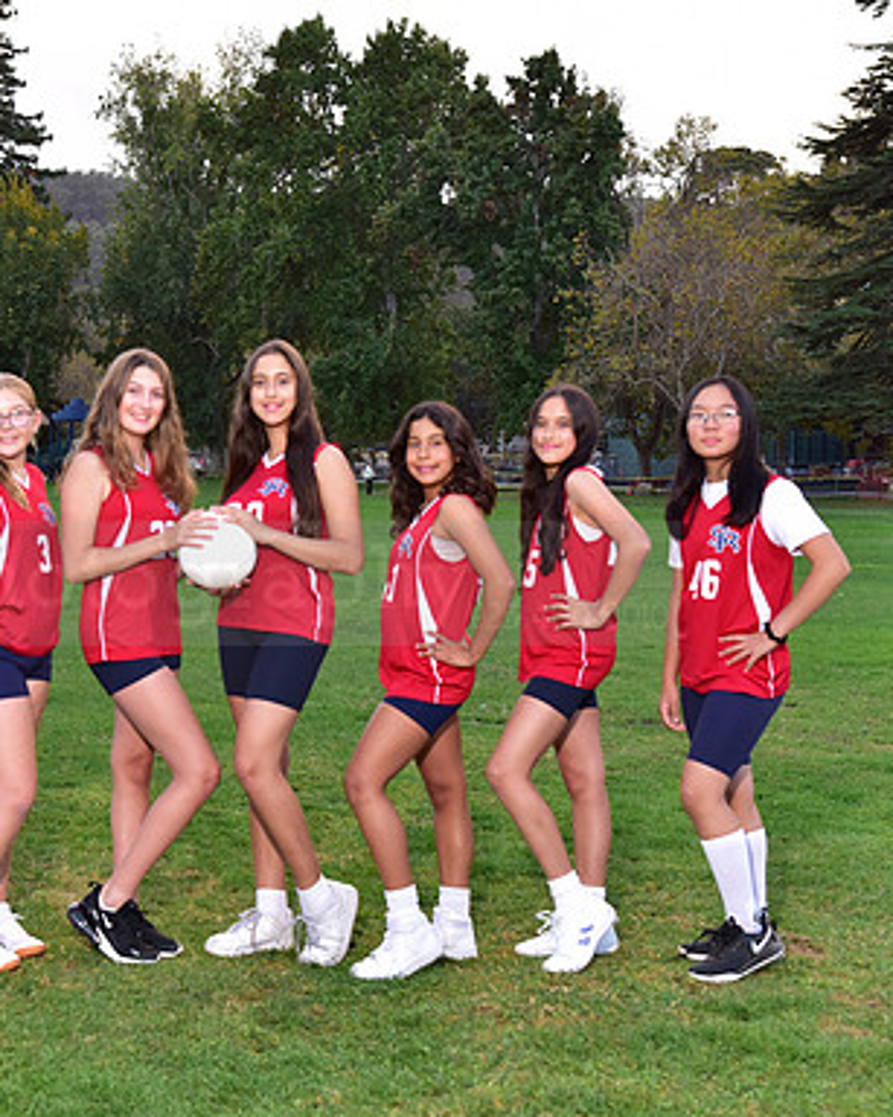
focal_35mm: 68
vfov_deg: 27.9
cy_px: 560
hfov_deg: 22.0
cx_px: 116
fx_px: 2247
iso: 800
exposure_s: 1/200
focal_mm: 48
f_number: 5.6
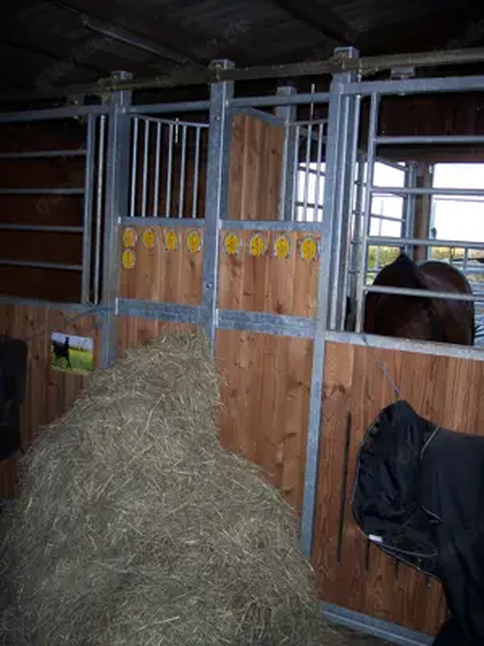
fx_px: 727
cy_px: 323
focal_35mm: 39
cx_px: 242
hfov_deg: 36.8
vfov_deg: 47.9
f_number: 2.8
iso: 100
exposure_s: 1/60
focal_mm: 8
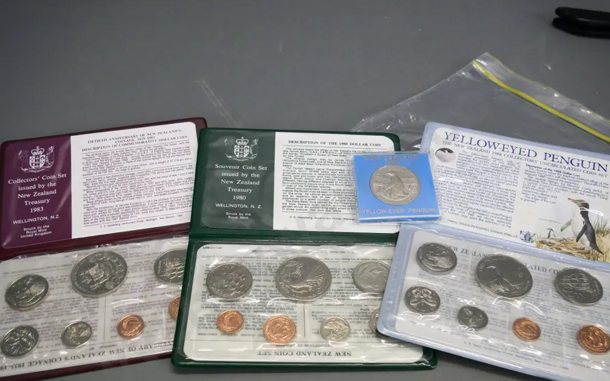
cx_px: 302
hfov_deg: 52.8
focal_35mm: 37
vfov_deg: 34.3
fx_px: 615
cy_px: 233
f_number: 5
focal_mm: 17
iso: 3200
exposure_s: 1/320
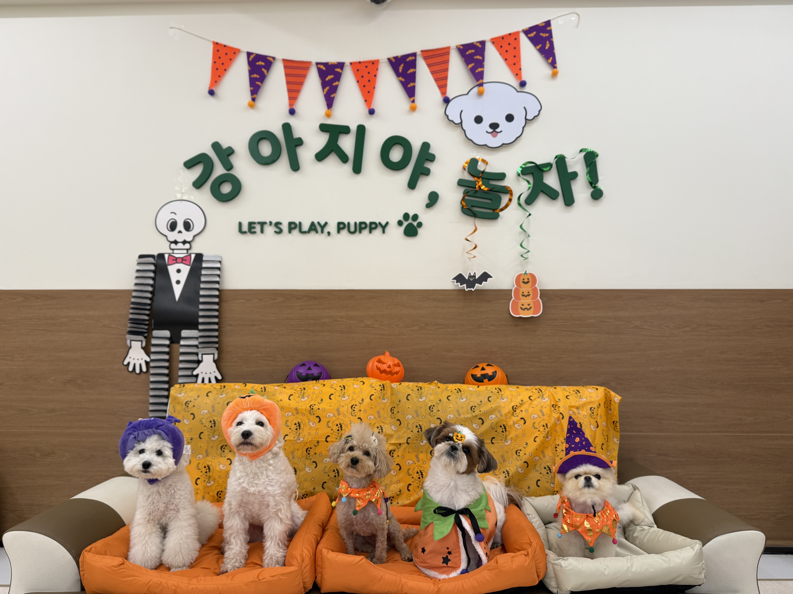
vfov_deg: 56.8
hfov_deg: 71.6
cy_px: 297
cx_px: 396
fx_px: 550
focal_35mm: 24
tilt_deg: +4.3
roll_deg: +0.2
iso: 64
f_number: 1.78
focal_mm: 6.76
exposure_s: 1/120
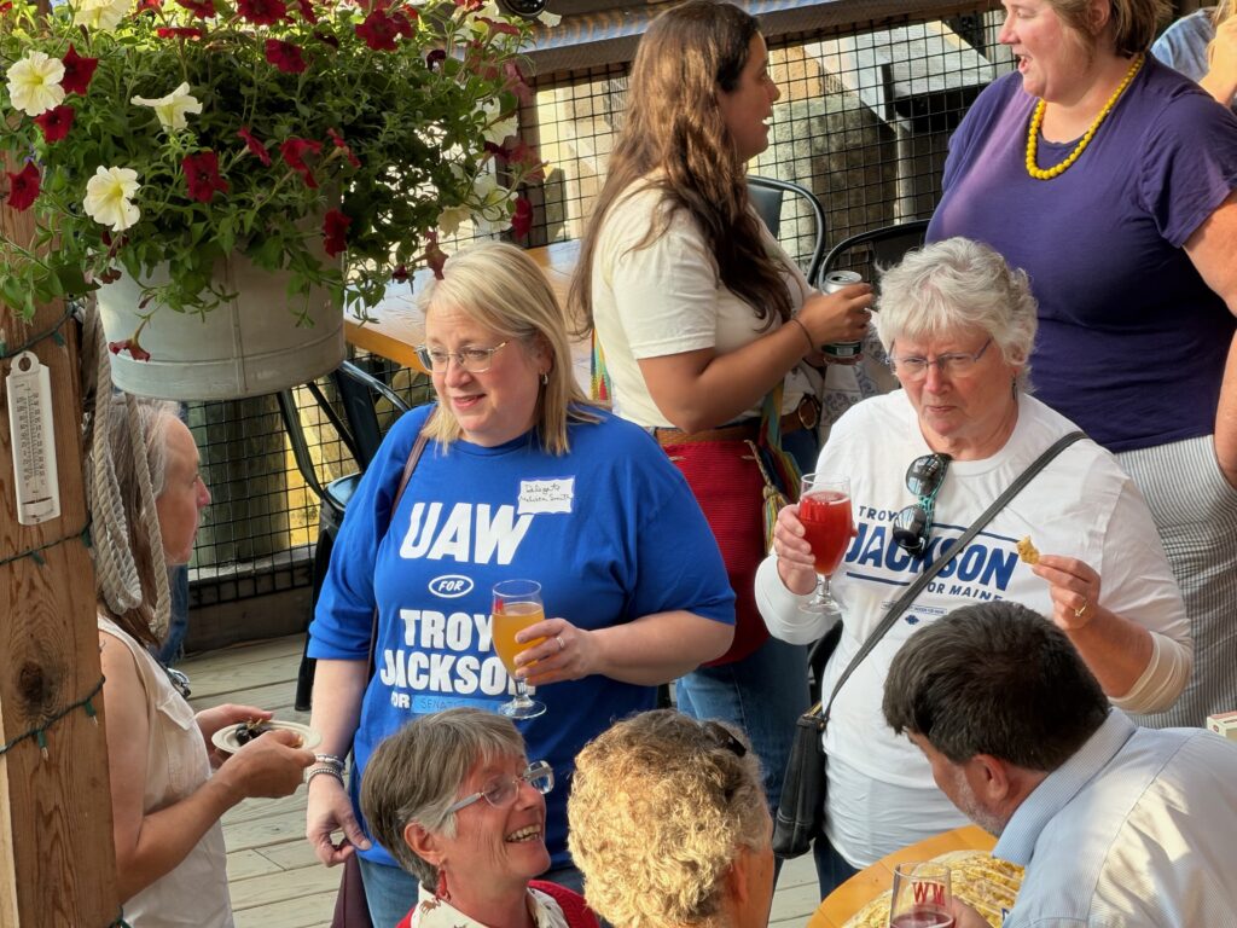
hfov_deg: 9.9
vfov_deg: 7.4
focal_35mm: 200
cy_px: 464
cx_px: 618
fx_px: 7147
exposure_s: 1/121
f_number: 2.8
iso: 80
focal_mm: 16.89
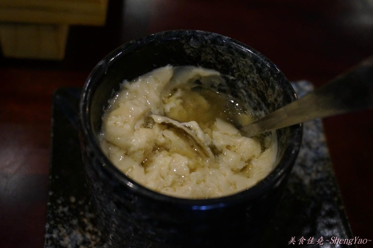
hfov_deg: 37.9
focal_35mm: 52
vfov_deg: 25.7
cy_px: 124
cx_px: 186
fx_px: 543
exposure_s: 1/25
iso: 3200
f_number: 5
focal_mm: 35
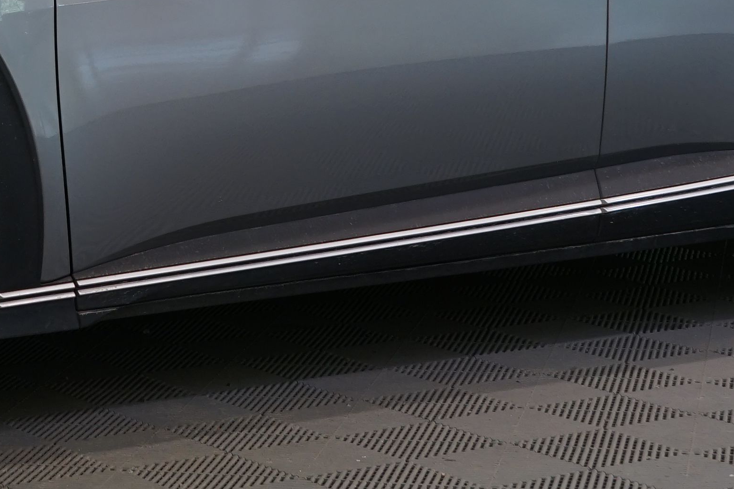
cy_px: -3
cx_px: 97
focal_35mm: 128
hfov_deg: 15.8
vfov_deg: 10.6
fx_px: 2609
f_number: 6.3
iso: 400
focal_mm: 33
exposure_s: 1/30
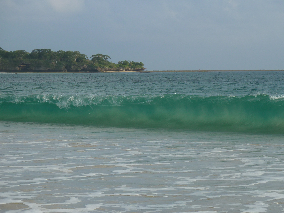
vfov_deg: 10.8
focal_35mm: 137
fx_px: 1124
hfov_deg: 14.4
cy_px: 106
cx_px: 142
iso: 80
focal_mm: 22.5
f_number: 4.5
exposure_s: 1/400
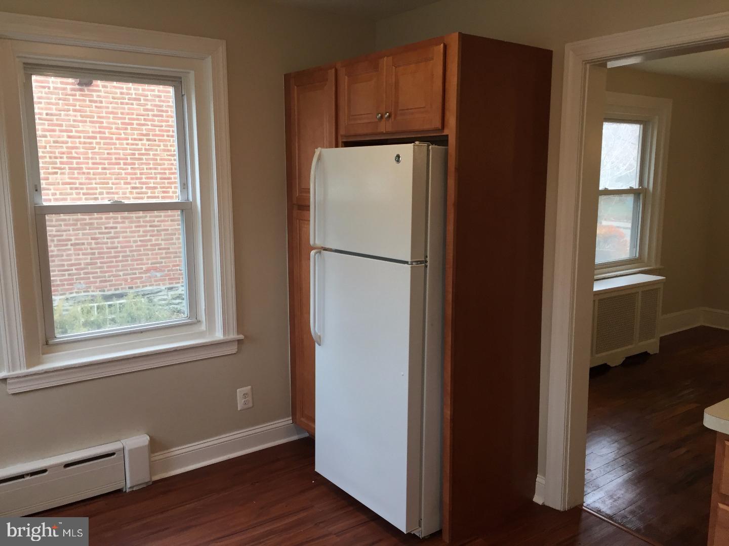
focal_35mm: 29
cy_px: 273
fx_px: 611
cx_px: 364
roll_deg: -2.3
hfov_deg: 61.7
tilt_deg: -7.9
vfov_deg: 48.2
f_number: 2.2
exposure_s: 1/30
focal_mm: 4.15
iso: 32
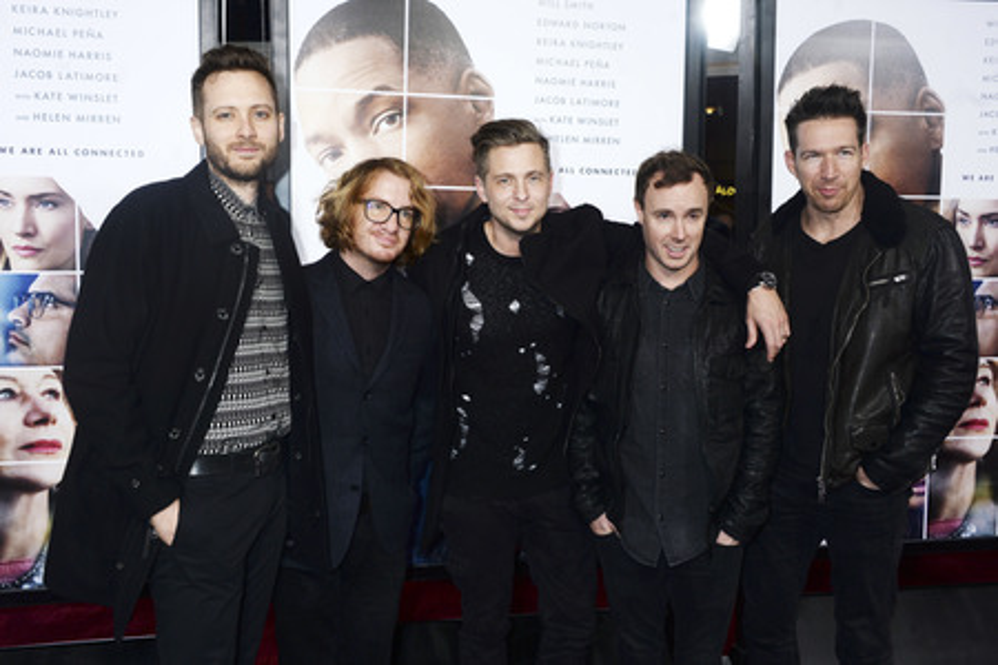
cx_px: 499
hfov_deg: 54.4
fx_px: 970
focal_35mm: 35
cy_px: 332
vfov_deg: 37.9
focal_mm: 35
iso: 500
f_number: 7.1
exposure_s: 1/250
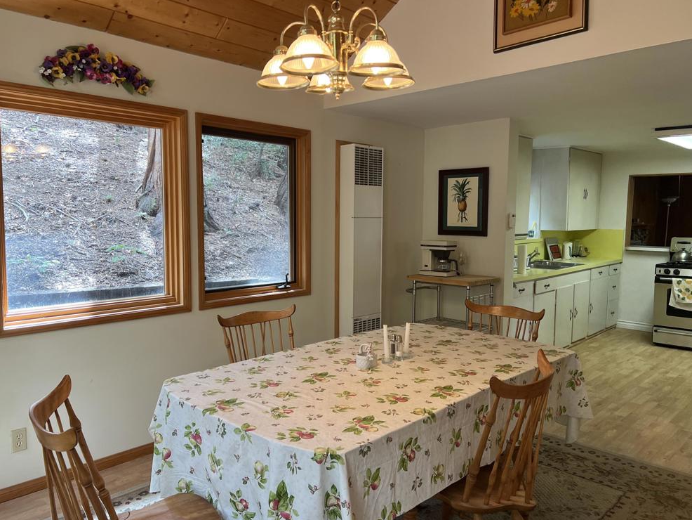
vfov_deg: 51.4
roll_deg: +0.6
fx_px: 540
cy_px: 263
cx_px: 336
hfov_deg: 65.3
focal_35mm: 27
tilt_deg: -4.2
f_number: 1.5
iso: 80
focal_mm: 5.7
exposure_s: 1/120
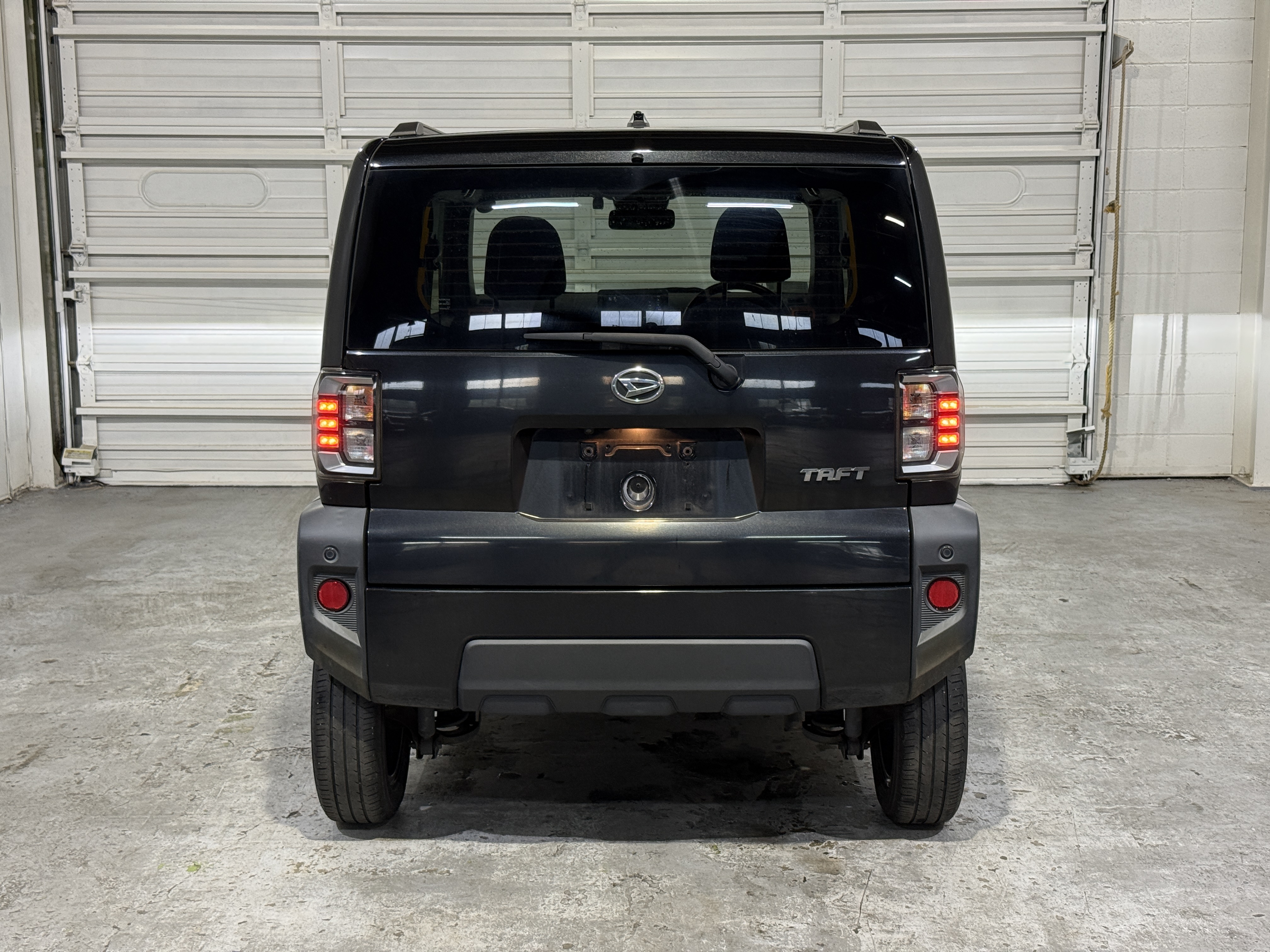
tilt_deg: -9.1
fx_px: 1761
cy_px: 476
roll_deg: +0.0
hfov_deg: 39.7
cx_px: 635
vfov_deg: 30.3
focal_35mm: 48
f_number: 1.78
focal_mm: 6.76
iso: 160
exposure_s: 1/60
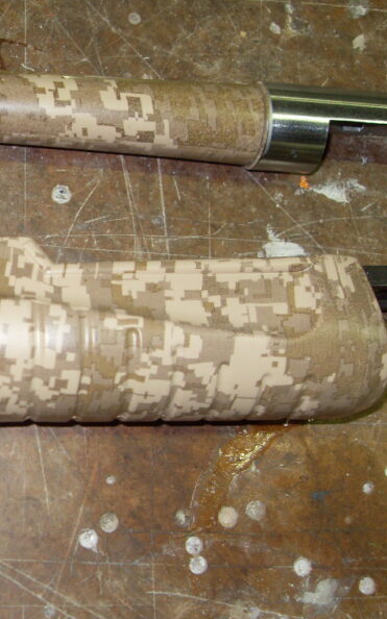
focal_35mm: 50
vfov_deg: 40.3
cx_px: 17
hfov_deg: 24.8
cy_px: 310
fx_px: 844
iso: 100
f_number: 2.8
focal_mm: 6.3
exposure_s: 1/45
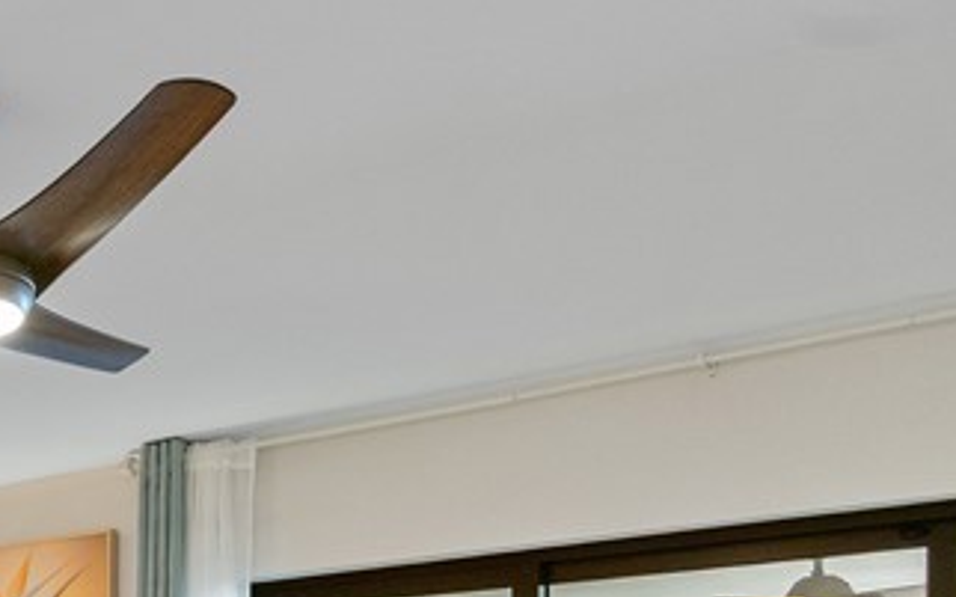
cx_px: -267
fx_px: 1432
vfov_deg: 21.2
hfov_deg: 29.9
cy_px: 787
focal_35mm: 55
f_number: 8
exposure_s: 1/25
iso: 400
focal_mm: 16
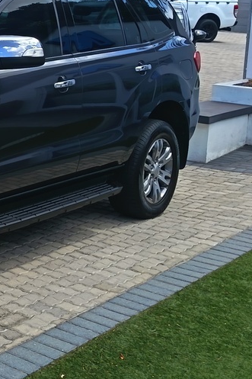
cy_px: 126
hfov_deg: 16.8
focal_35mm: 75
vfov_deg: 26.8
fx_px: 788
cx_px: -104
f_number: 1.75
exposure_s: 1/560
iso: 100
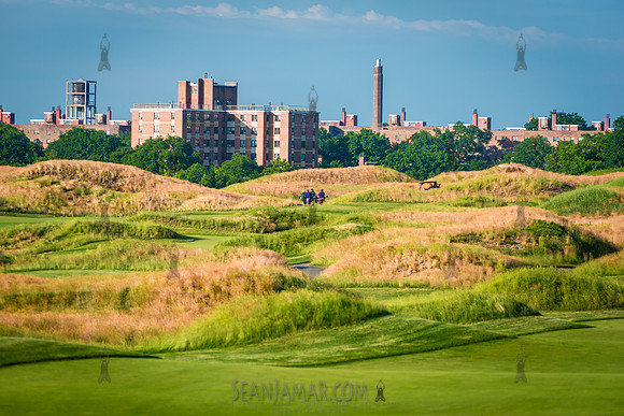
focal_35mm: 200
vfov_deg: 6.9
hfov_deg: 10.3
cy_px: 208
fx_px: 3467
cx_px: 312
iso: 125
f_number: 3.5
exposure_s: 1/1000
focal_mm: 200
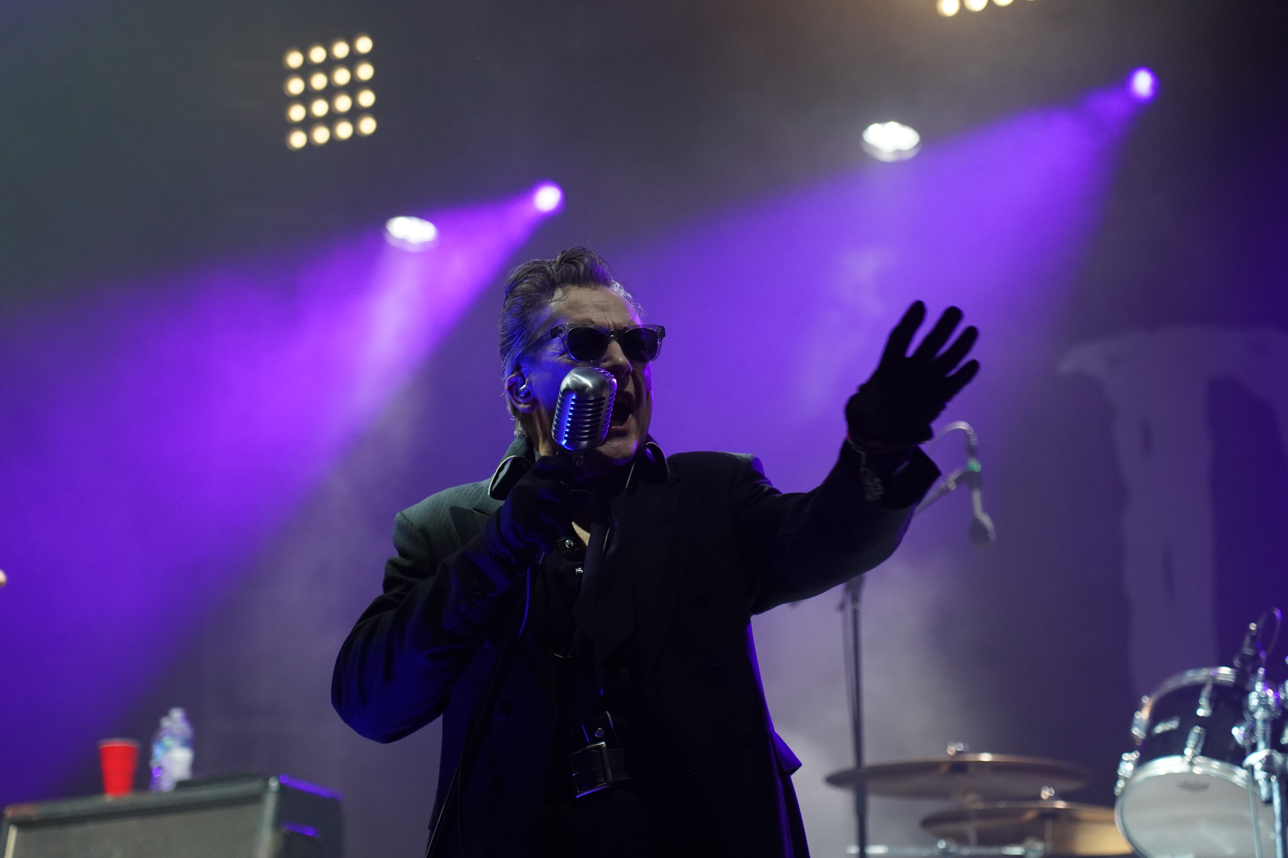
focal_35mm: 105
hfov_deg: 19.5
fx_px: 3756
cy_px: 429
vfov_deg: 13.0
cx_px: 644
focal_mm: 105
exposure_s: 1/160
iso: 3200
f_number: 4
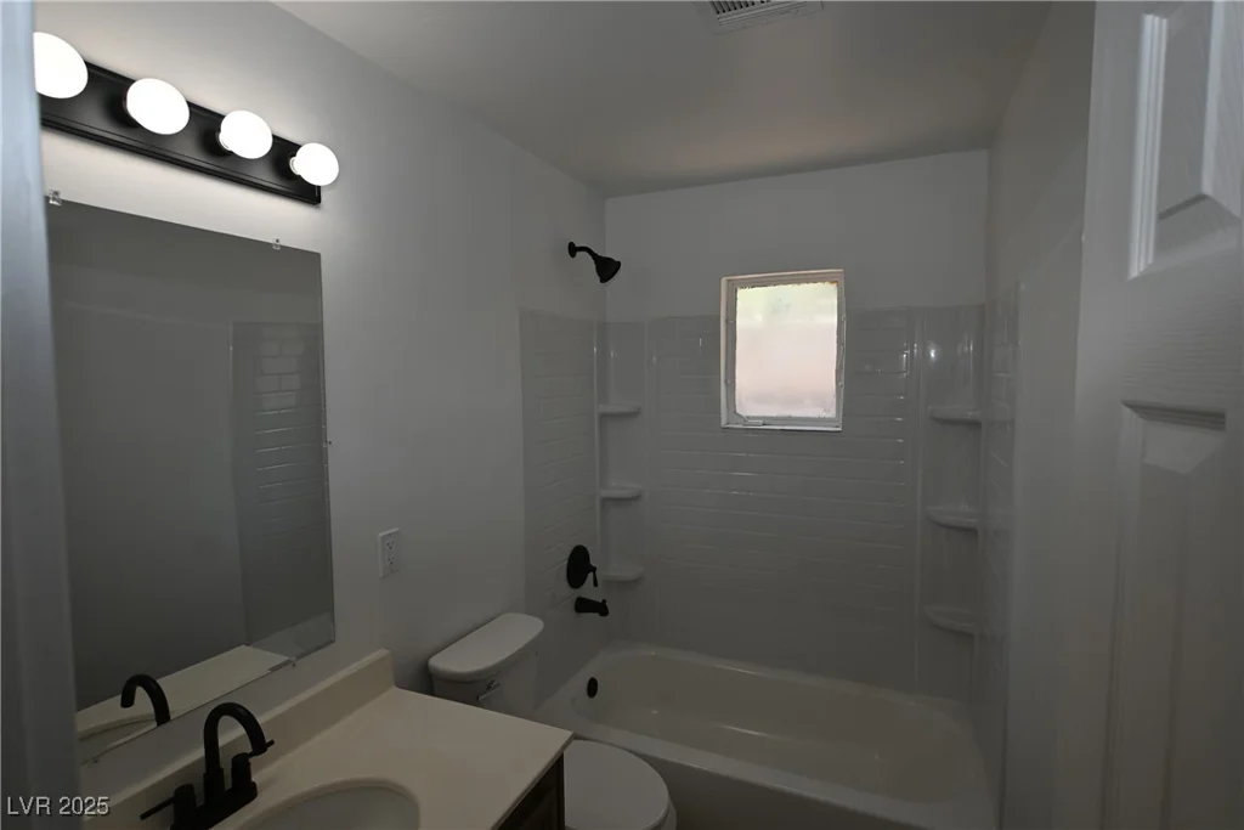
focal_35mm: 18
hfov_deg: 90.0
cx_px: 622
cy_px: 415
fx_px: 622
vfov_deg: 67.4
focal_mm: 12
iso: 180
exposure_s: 1/100
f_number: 5
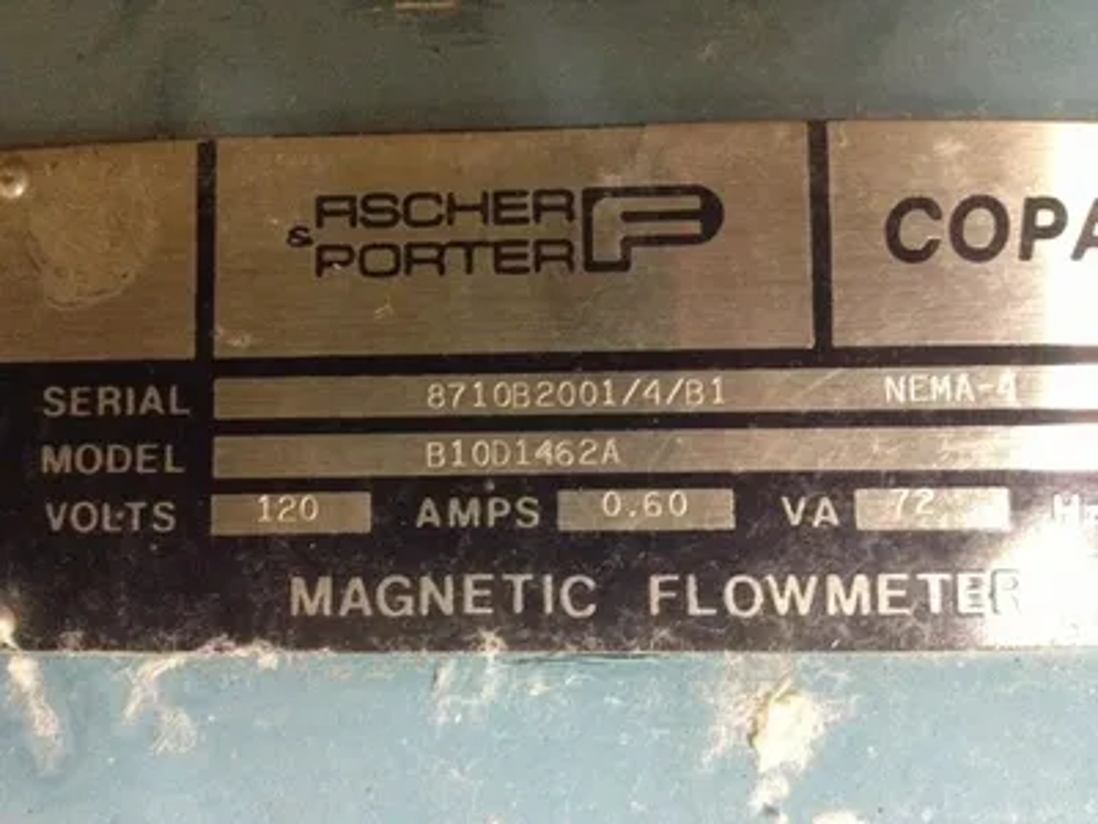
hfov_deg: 52.6
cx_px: 549
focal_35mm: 35
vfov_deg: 40.7
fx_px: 1110
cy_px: 412
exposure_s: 1/15
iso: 800
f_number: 2.4
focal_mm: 4.28
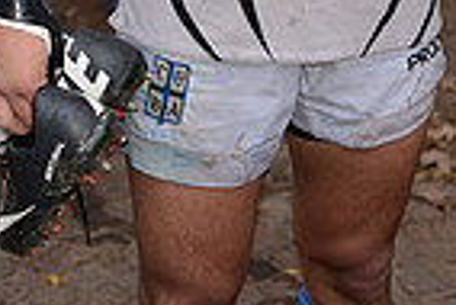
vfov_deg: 12.8
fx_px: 1243
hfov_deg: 20.2
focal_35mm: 98
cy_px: -230
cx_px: 446
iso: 320
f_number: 2.8
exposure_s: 1/160
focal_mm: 24
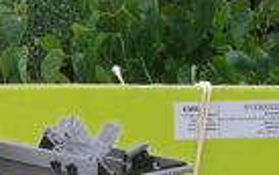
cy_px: 276
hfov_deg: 15.8
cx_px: 16
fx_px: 990
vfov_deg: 9.8
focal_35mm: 130
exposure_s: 1/347
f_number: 2.8
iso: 50
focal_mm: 5.8
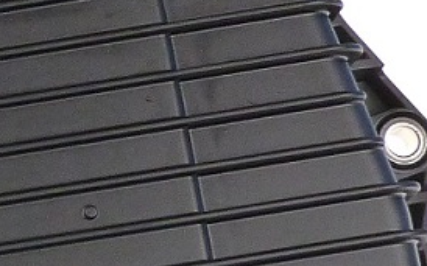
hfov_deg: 8.0
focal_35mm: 248
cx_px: -477
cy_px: 68
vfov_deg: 5.3
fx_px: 2885
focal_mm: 7
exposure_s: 1/125
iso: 320
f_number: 3.1
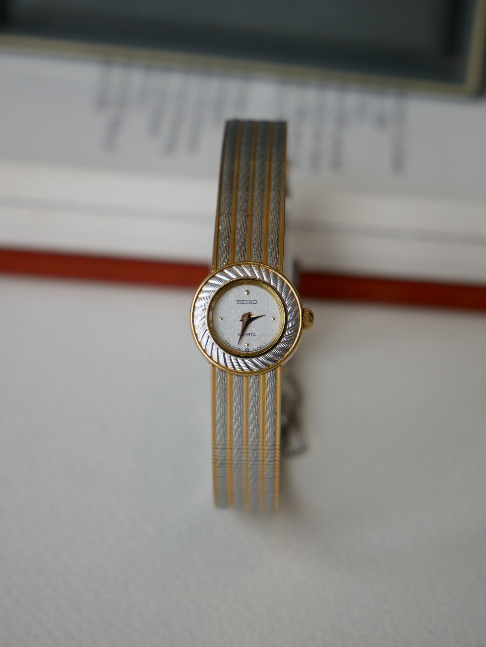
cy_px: 324
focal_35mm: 114
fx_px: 2133
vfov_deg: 17.3
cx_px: 243
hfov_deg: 13.0
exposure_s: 1/200
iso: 200
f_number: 5.6
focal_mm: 57
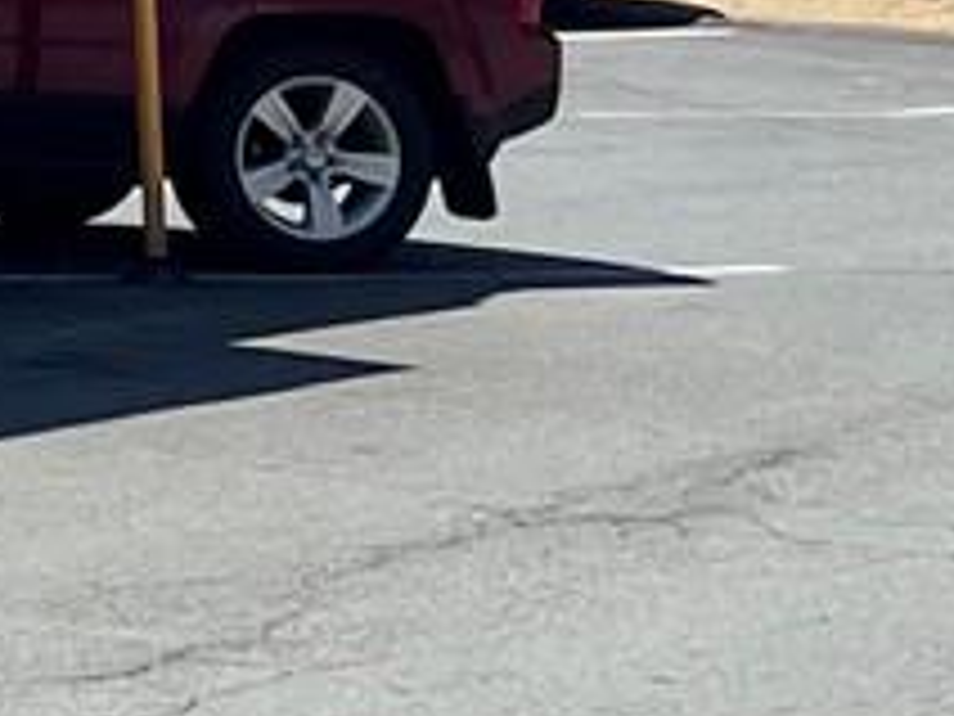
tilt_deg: +0.2
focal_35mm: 189
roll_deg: +0.4
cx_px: -2480
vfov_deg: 7.7
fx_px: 5209
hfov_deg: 7.9
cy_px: -482
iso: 32
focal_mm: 5.1
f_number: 1.6
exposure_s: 1/3922
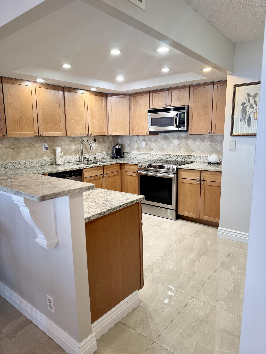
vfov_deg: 71.6
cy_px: 177
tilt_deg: -10.8
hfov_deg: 56.8
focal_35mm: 24
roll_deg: +0.3
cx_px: 133
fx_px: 246
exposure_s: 1/120
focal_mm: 6.76
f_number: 1.78
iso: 250
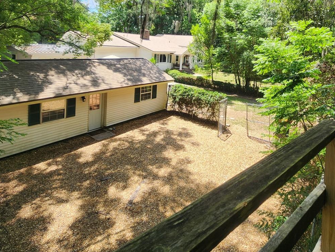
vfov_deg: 59.9
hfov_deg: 77.9
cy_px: 62
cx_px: 204
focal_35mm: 21
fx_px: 203
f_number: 2.2
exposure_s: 1/438
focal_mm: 2.2
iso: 50
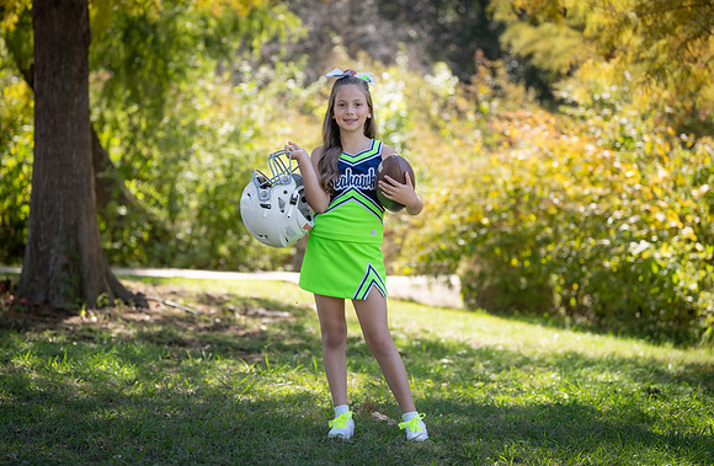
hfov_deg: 20.2
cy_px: 219
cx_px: 343
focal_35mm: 102
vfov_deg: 13.3
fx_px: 2004
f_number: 2.8
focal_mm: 95
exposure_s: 1/400
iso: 100
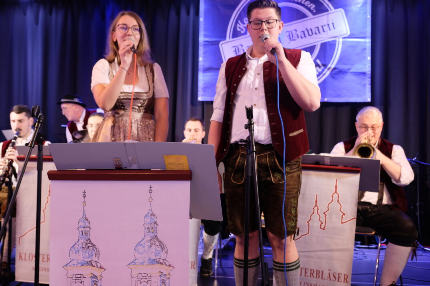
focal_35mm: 39
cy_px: 149
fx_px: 466
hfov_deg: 49.5
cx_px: 202
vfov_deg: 34.2
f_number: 3.2
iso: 1250
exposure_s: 1/30
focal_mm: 23.3
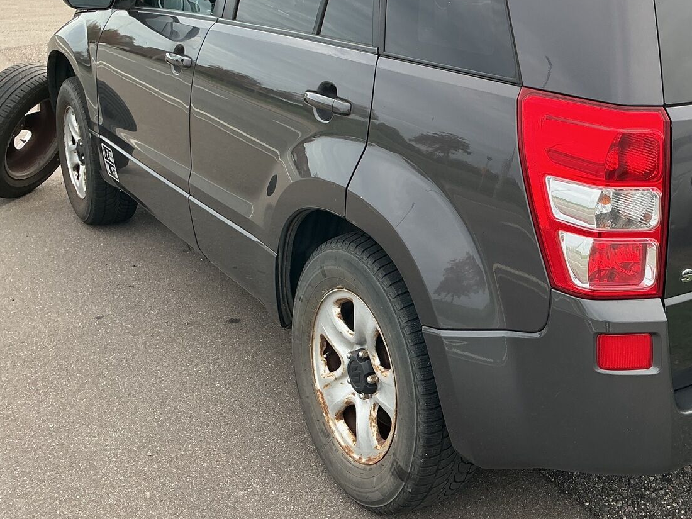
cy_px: 172
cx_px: 516
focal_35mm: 45
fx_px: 900
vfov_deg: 31.9
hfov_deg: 40.9
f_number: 1.8
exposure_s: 1/360
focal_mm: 3
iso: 25
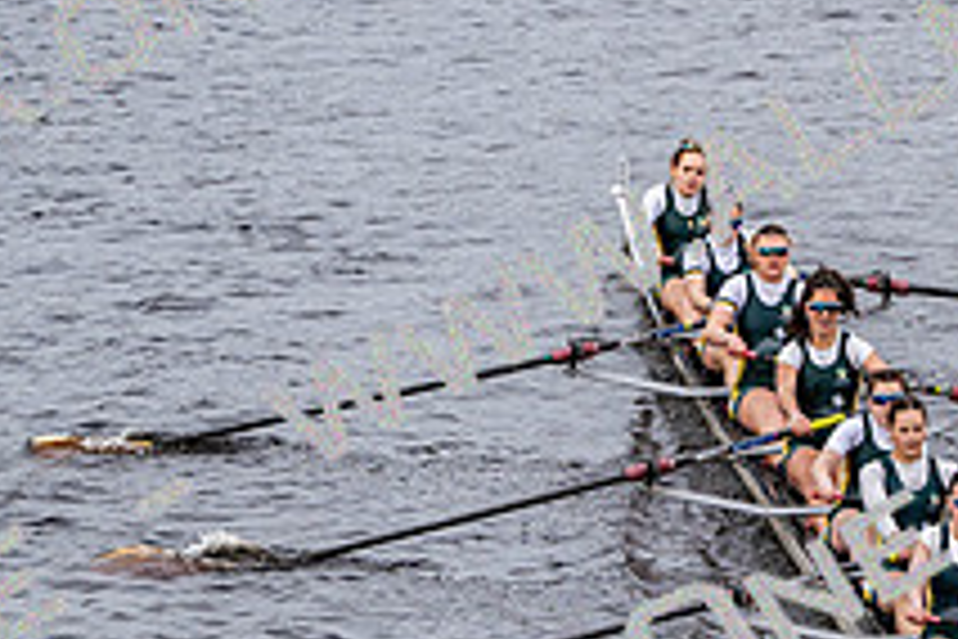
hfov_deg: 3.8
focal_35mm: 544
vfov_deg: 2.5
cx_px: 819
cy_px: 475
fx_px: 14475
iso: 200
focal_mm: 200
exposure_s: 1/2000
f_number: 2.8
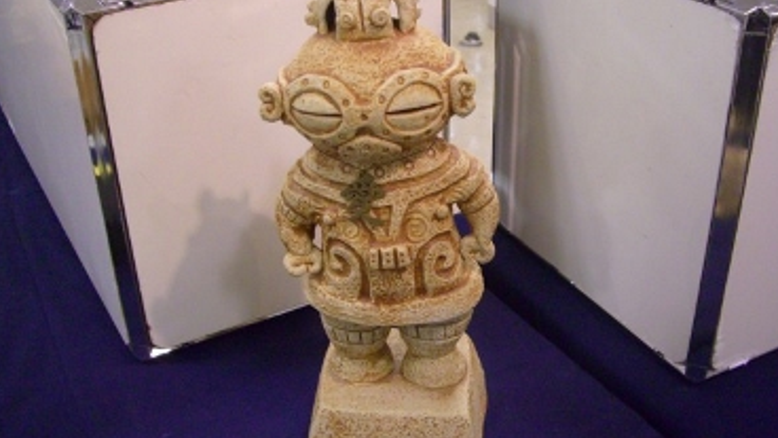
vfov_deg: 26.5
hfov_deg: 45.5
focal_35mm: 45
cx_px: 391
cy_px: 250
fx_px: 928
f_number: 2.8
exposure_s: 1/125
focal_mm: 7.9
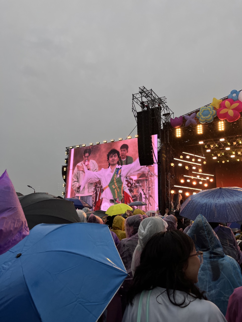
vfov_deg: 67.3
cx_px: 121
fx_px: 242
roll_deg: -0.7
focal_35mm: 26
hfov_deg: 53.1
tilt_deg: +14.0
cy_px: 161
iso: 50
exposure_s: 1/375
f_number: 1.6
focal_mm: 5.1
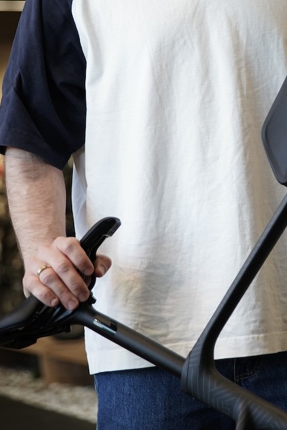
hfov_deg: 9.5
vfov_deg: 14.1
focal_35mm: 144
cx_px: 307
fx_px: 1720
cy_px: 58
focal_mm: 63
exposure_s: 1/400
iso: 800
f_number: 2.8
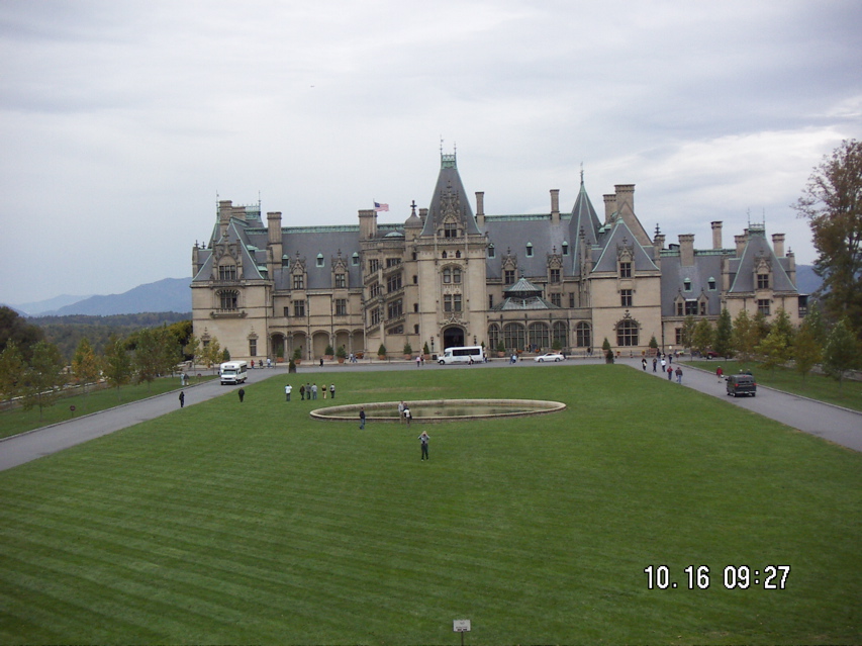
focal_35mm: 60
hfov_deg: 32.2
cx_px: 431
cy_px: 323
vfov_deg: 24.4
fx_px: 1493
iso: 80
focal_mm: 8
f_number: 6.7
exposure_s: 1/160
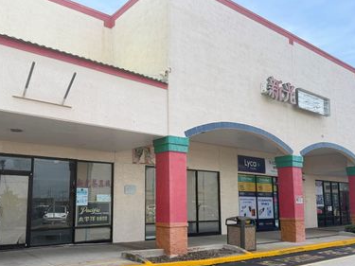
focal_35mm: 32
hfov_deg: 56.7
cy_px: 160
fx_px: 328
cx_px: 156
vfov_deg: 43.9
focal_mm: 6.76
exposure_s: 1/2053
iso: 80
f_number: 1.78
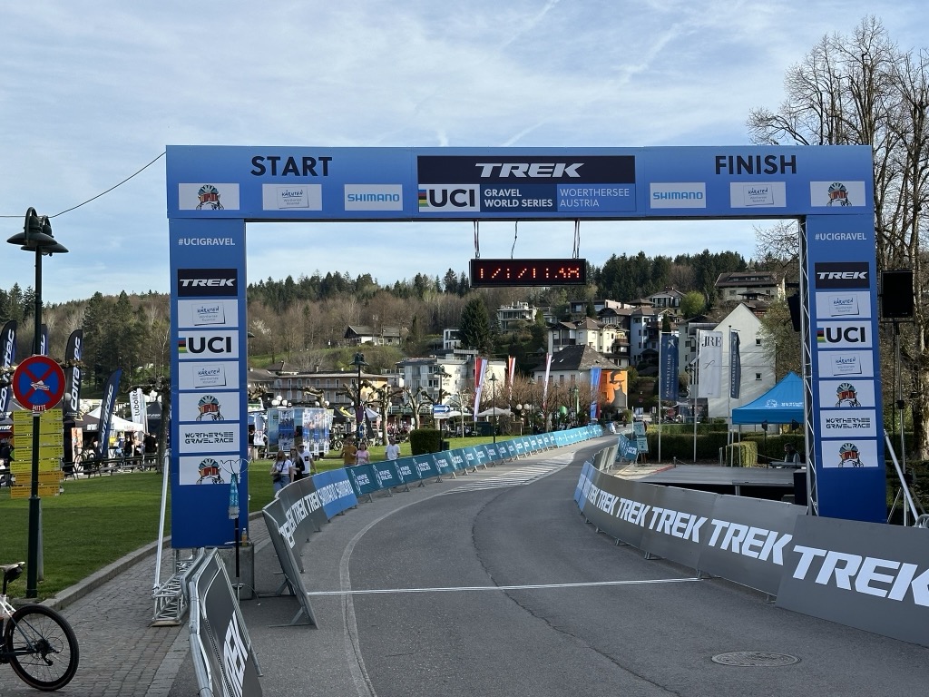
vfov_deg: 30.3
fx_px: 1288
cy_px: 348
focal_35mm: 48
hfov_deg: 39.7
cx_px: 464
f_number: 1.78
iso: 64
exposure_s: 1/2667
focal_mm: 6.86
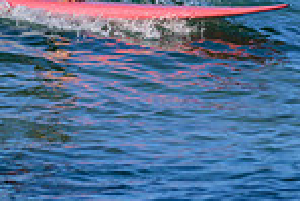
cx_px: 92
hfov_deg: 1.4
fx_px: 12162
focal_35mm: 1458
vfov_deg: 0.9
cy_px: -199
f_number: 7.1
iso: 250
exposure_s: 1/1600
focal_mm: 270
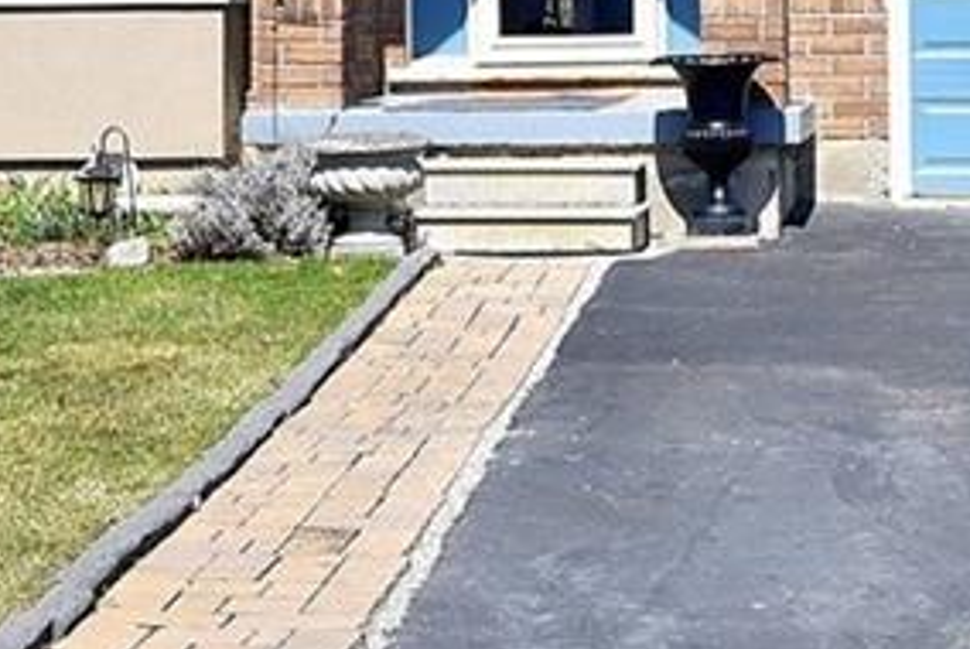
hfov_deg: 18.8
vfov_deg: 12.2
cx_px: 673
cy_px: -248
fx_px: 2913
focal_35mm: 108
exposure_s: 1/500
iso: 500
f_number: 11
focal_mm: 30
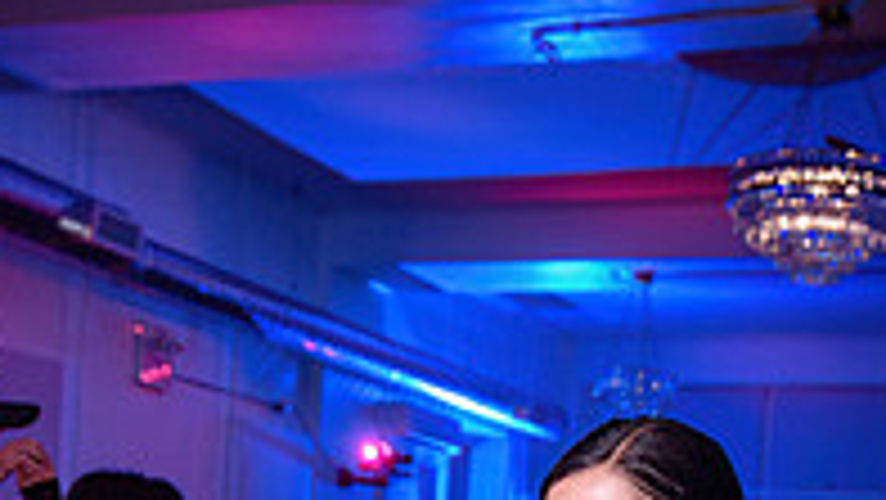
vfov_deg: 14.6
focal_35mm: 78
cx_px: 666
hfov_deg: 26.8
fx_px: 1833
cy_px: 725
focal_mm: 24
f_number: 3.5
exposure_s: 1/60
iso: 800
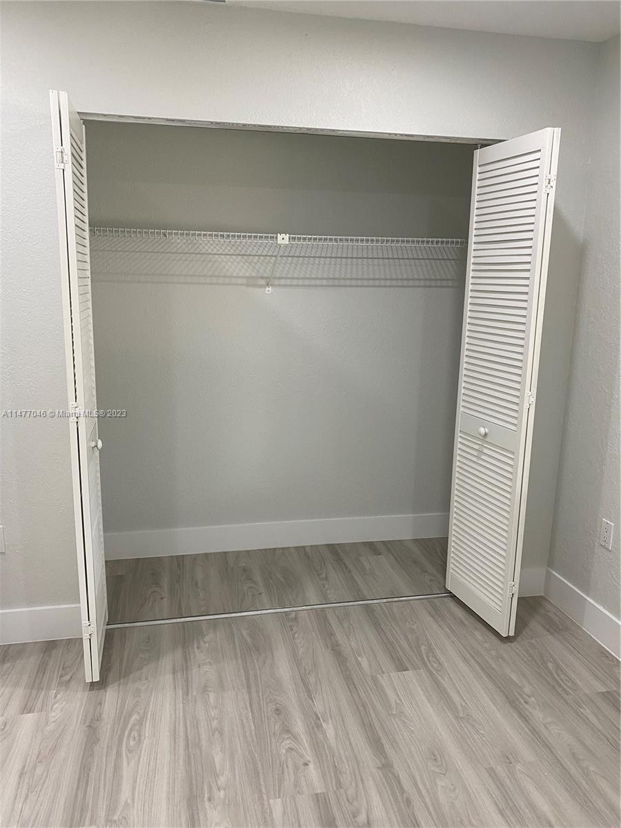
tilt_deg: -10.5
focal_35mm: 26
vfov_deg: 67.3
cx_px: 310
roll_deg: -1.0
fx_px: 622
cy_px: 414
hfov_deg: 53.1
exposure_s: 1/60
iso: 100
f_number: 1.8
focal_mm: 4.25
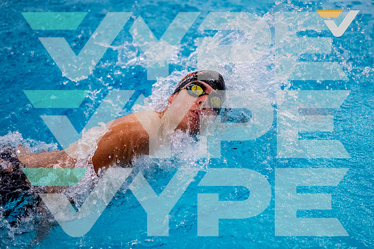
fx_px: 807
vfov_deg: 17.6
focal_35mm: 78
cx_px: 208
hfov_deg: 26.1
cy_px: 138
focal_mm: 70
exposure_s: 1/1600
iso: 6400
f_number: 2.8
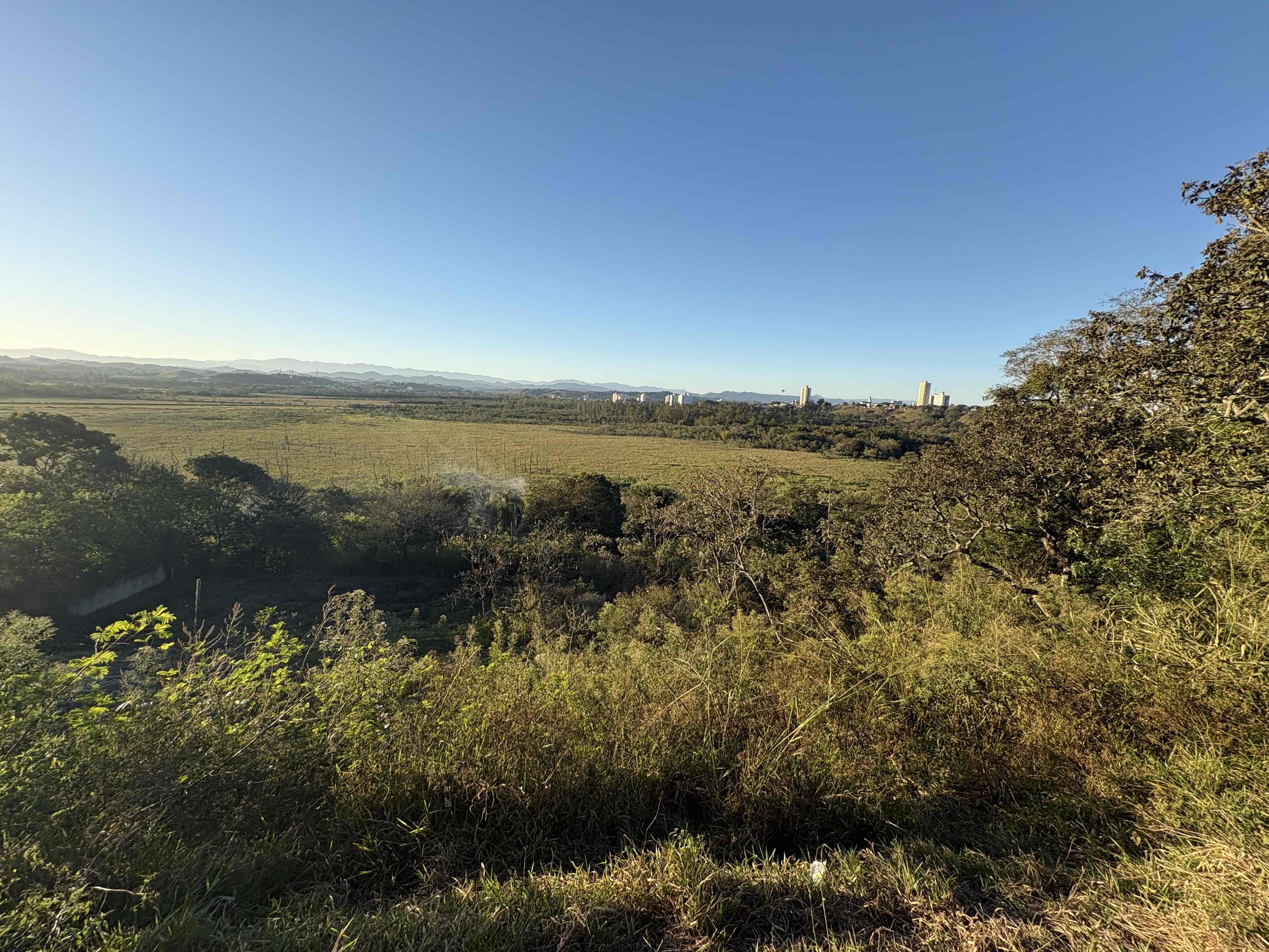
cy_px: 476
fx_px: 513
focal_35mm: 14
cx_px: 634
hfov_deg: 102.1
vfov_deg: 85.7
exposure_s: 1/693
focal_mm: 2.22
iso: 40
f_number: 2.2
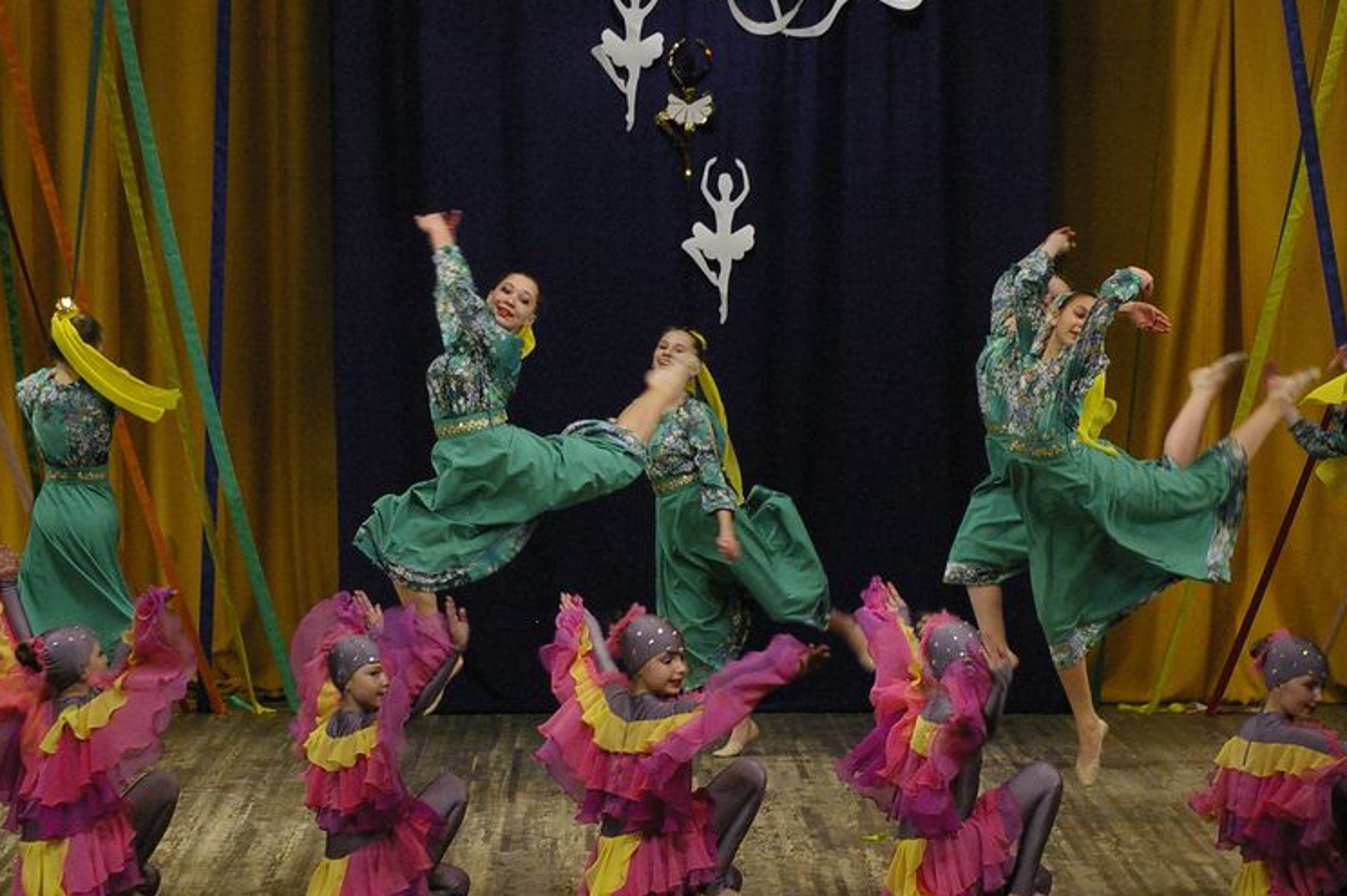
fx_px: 7508
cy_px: 424
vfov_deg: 6.8
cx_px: 715
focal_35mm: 201
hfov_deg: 10.3
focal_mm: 83
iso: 1600
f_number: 5.6
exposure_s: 1/180
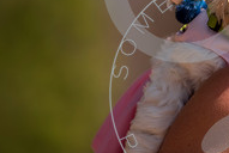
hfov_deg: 3.4
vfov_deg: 2.3
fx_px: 3867
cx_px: 293
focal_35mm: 607
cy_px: -7
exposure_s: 1/2000
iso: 100
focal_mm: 200
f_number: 2.8
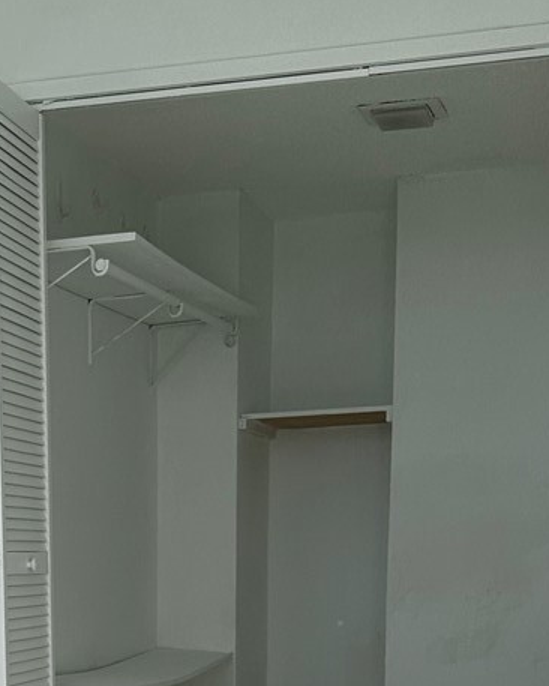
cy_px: 844
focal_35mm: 82
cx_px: 27
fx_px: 1664
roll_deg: +1.0
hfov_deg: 18.3
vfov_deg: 21.5
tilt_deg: -9.9
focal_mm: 6.86
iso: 80
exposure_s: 1/2028
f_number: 1.78
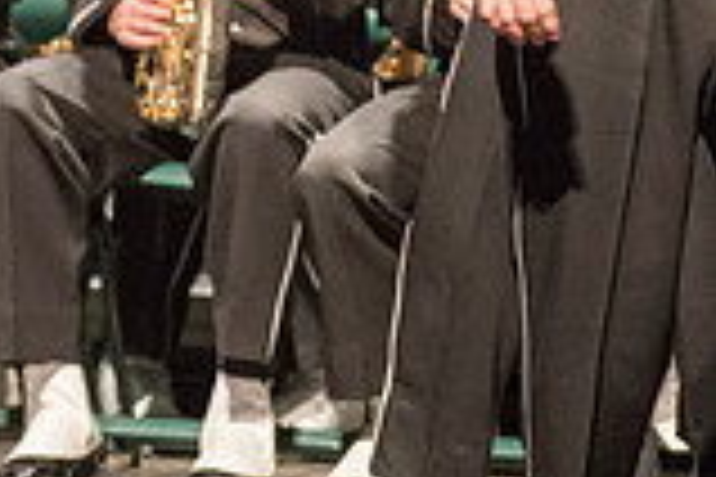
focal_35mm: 1092
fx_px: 21717
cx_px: -585
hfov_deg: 1.9
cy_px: -232
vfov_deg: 1.3
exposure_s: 1/125
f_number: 2.8
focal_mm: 300
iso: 4000
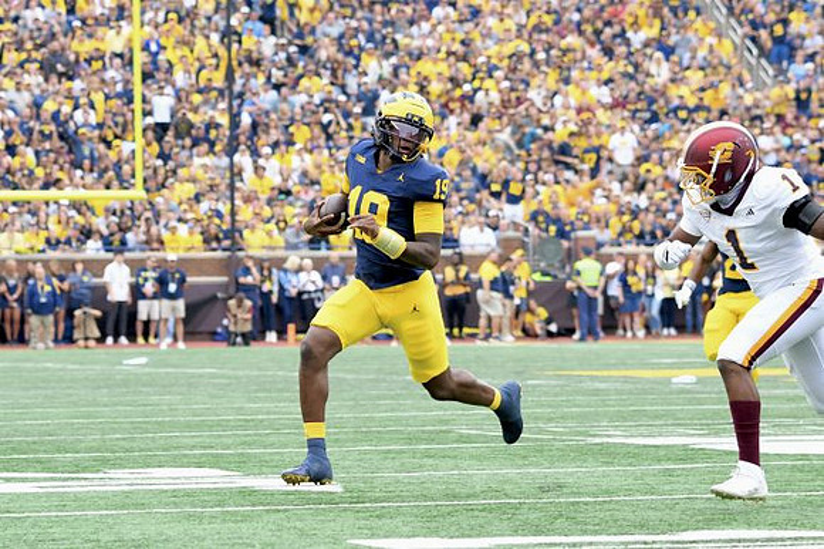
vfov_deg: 6.5
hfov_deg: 9.8
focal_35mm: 210
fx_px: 4804
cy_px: 274
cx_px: 412
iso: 1600
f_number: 5
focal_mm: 140
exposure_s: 1/1000
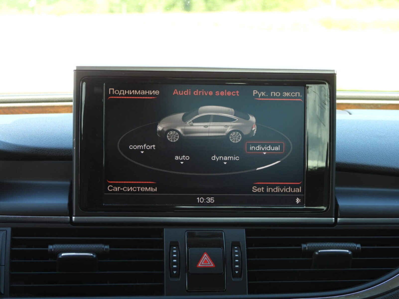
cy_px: 150
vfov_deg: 15.2
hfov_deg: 20.2
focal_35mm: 97
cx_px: 200
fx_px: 1118
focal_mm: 17.5
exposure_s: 1/60
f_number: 3.5
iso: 100
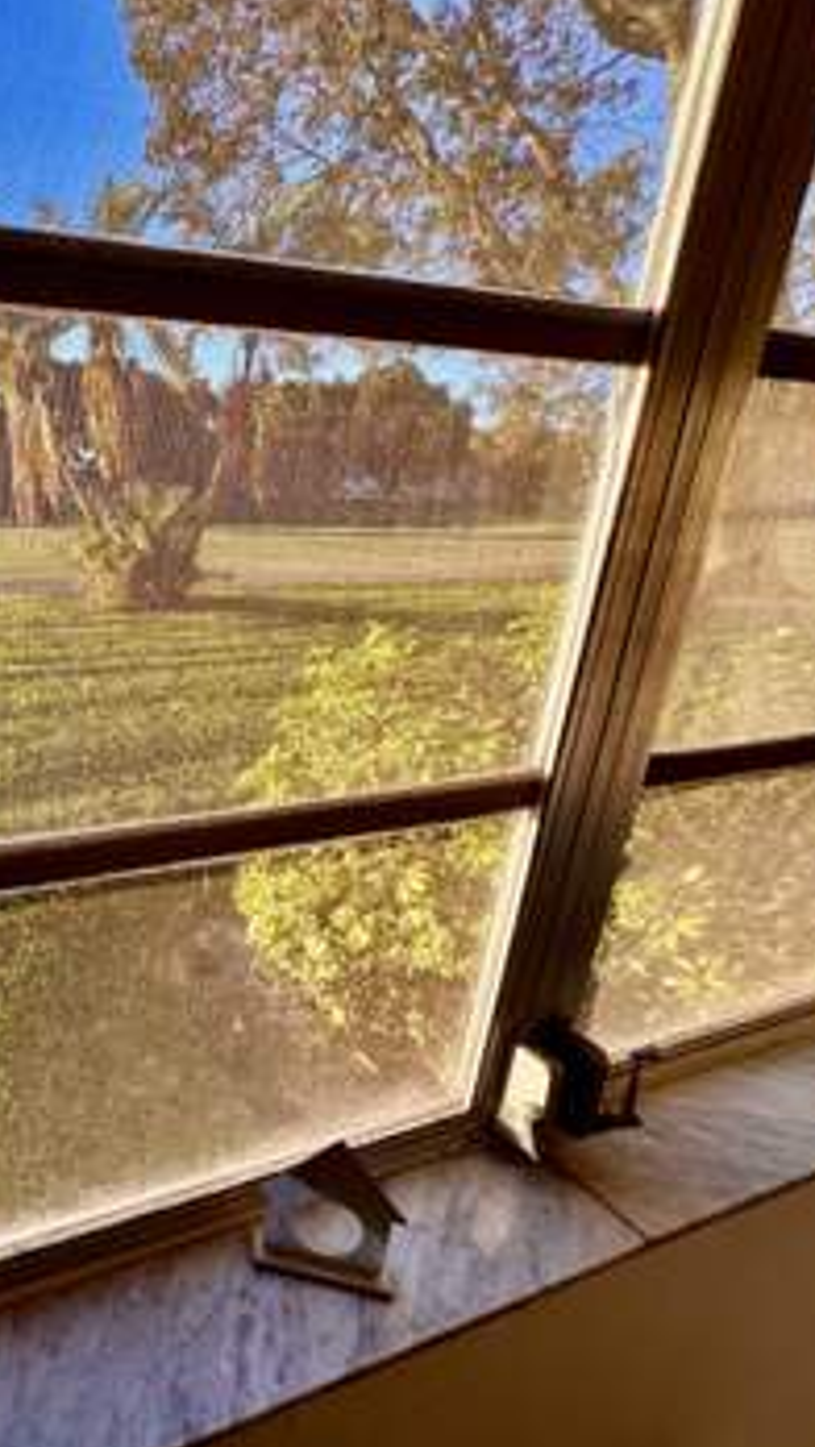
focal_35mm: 21
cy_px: 730
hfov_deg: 45.8
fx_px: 806
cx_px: 12
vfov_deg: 83.8
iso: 40
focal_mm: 2.22
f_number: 2.2
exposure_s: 1/167
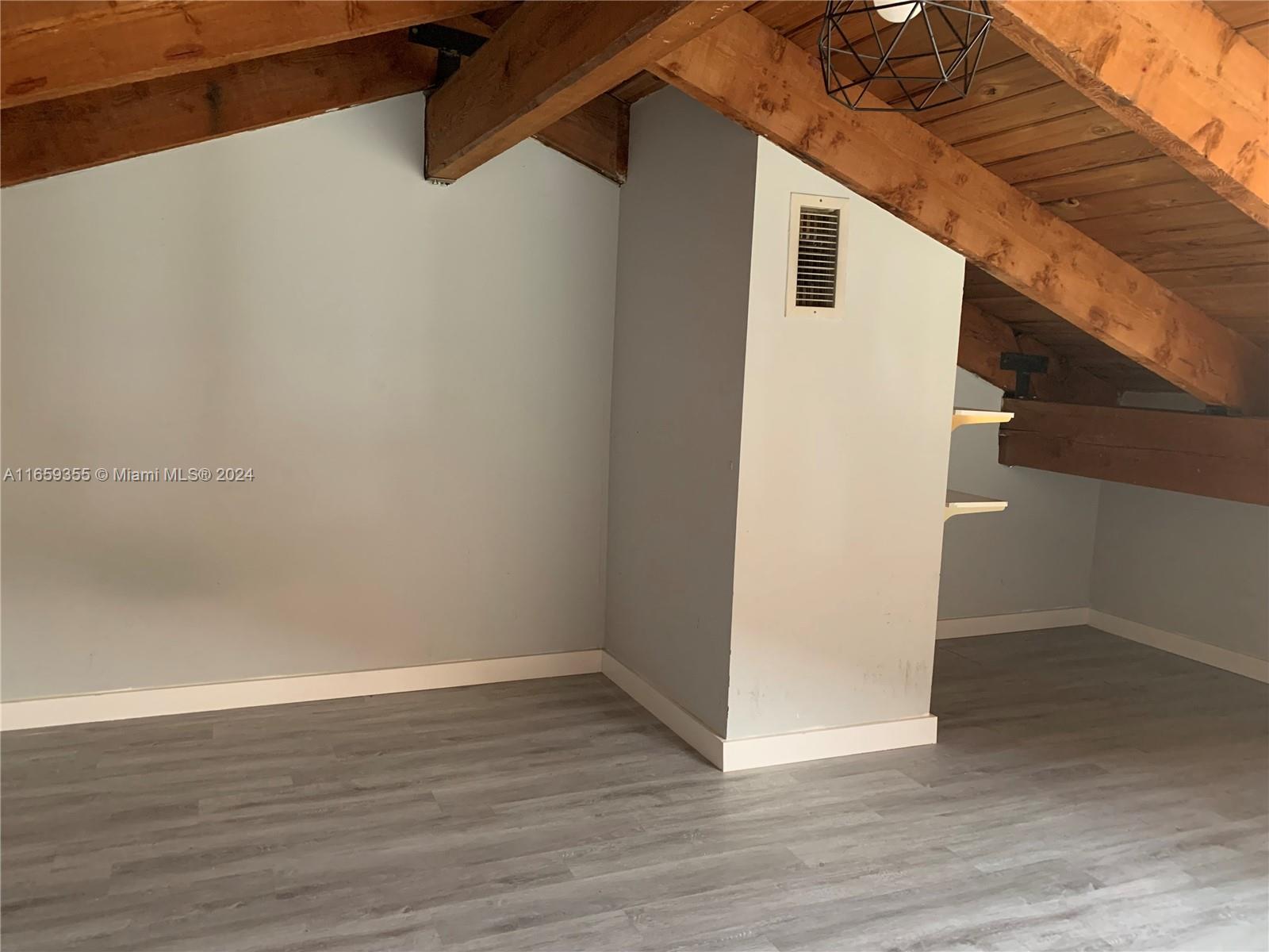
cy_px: 476
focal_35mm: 26
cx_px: 634
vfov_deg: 53.1
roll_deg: -2.1
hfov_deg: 67.3
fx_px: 953
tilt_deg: -7.0
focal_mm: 4.25
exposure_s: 1/30
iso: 320
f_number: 1.8
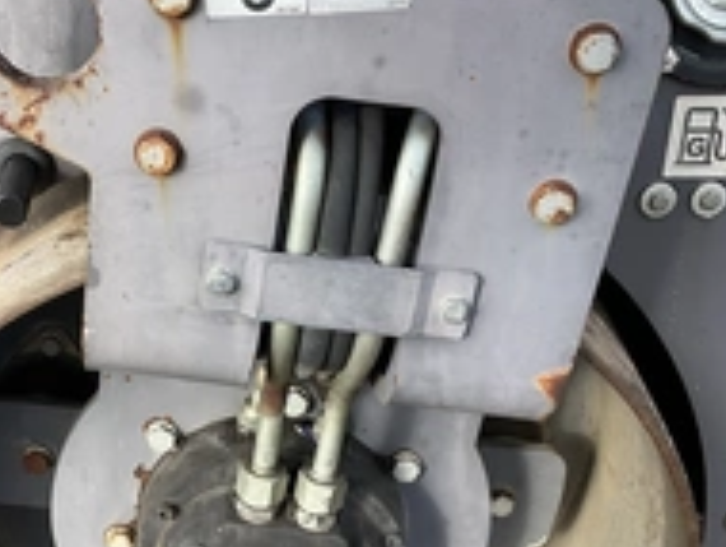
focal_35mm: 61
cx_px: 241
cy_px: 459
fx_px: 1281
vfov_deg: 23.6
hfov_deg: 31.4
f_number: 1.8
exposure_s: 1/302
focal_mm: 3
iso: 25
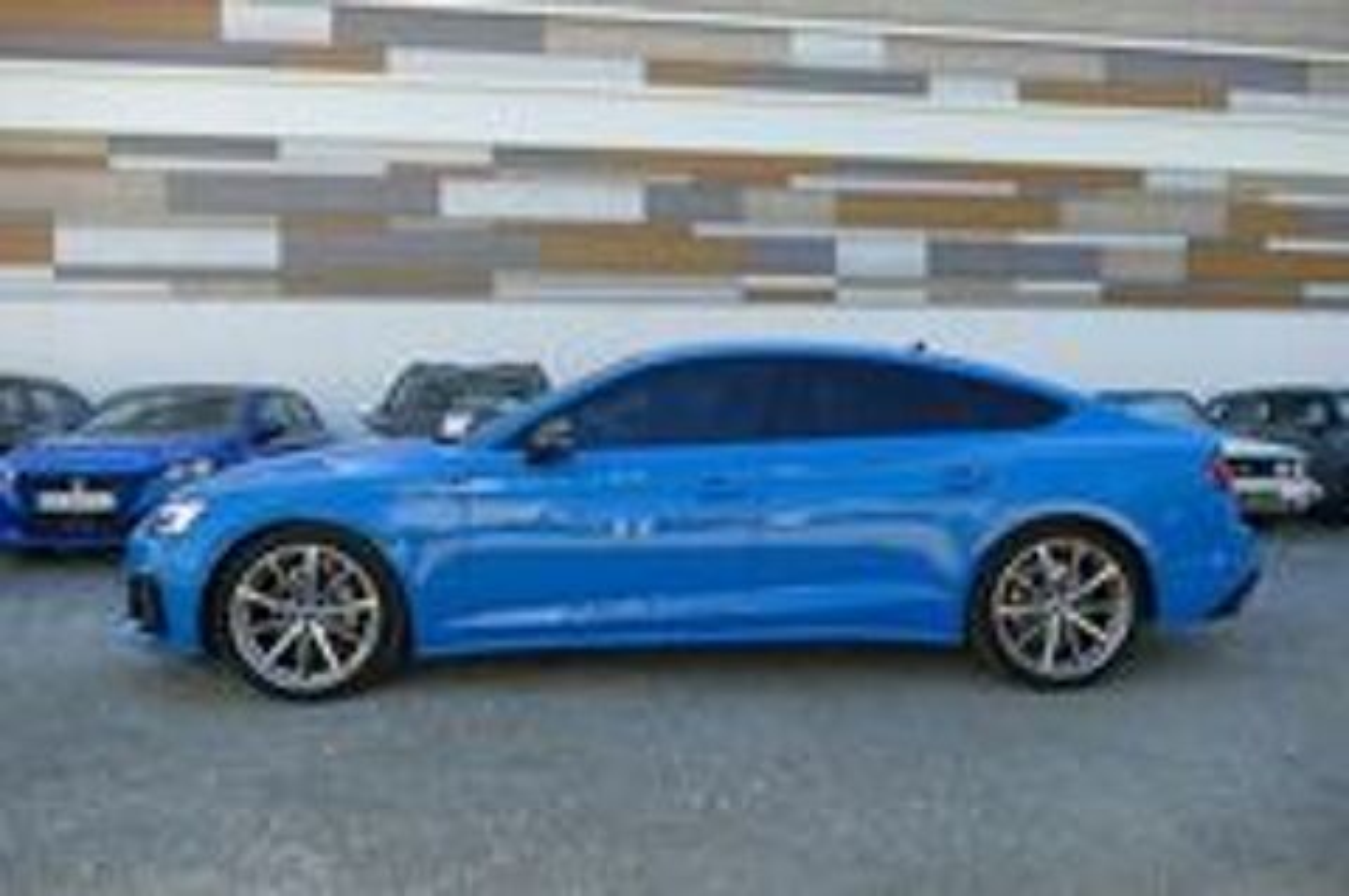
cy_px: 448
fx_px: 936
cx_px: 674
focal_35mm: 25
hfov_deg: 71.6
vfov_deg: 51.2
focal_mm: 9.12
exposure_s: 1/400
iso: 125
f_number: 2.8
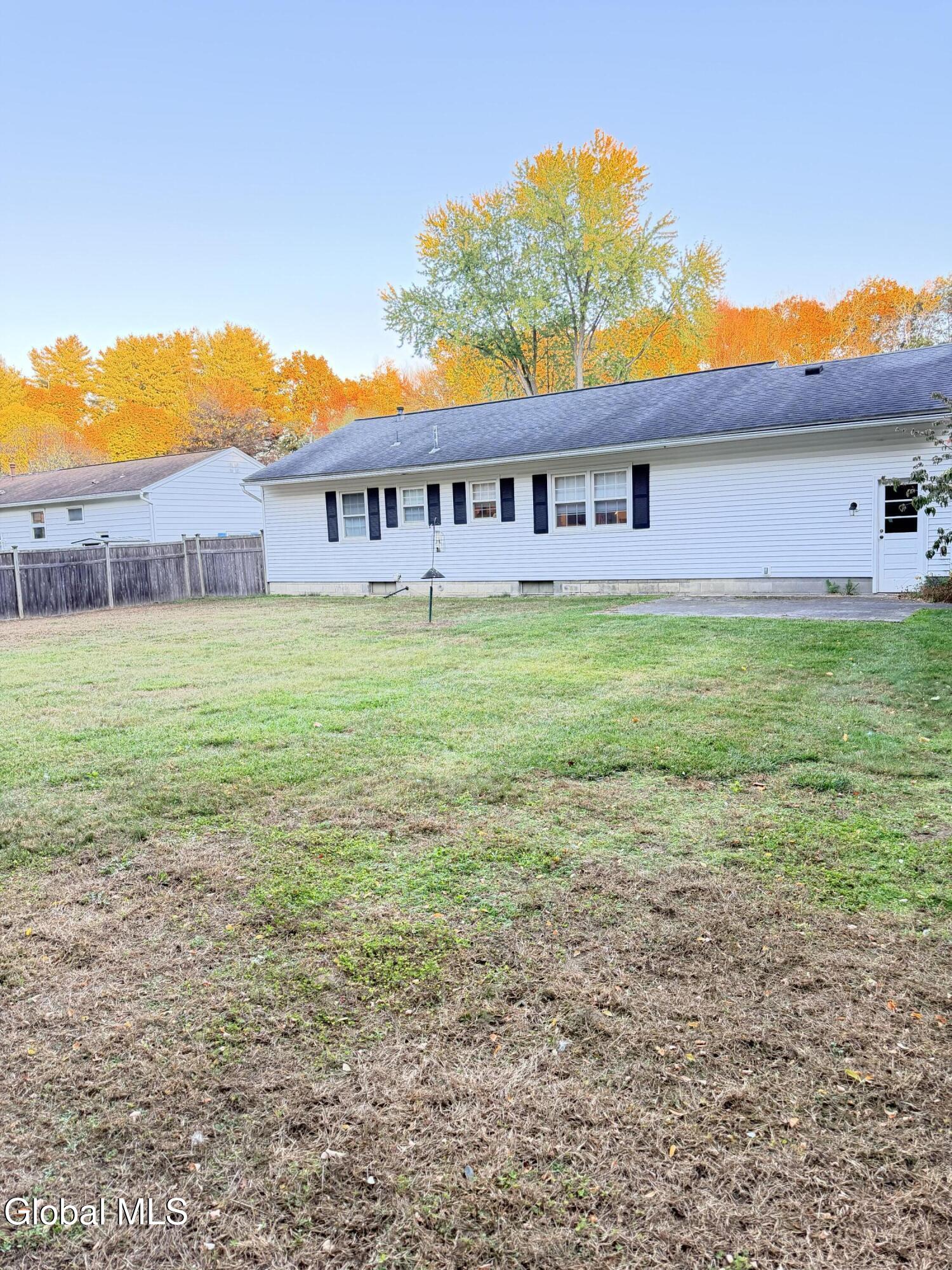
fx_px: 880
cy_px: 635
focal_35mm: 24
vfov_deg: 71.6
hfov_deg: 56.8
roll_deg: +1.1
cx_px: 476
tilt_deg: -8.1
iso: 200
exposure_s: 1/87
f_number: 1.78
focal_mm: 6.76
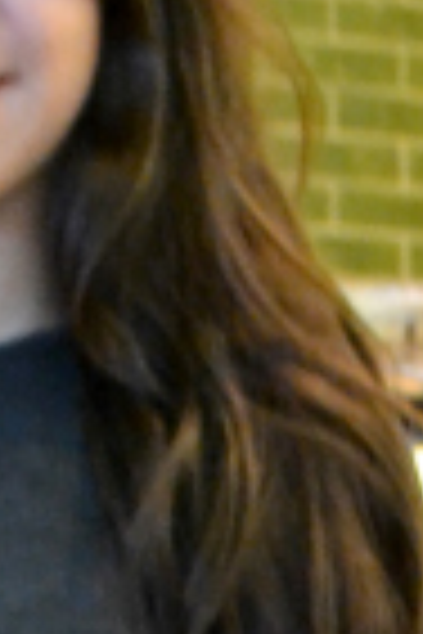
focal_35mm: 239
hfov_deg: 5.7
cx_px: -86
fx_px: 4212
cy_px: 1461
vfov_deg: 8.0
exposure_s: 1/13
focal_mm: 22
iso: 3200
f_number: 3.8
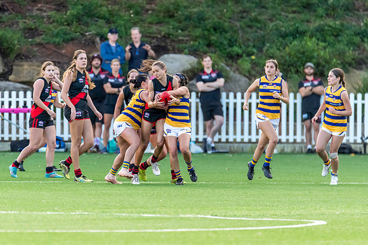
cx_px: 158
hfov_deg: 2.9
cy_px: 125
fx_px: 7395
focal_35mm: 723
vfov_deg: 1.9
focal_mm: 600
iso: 3200
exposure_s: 1/1600
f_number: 6.3
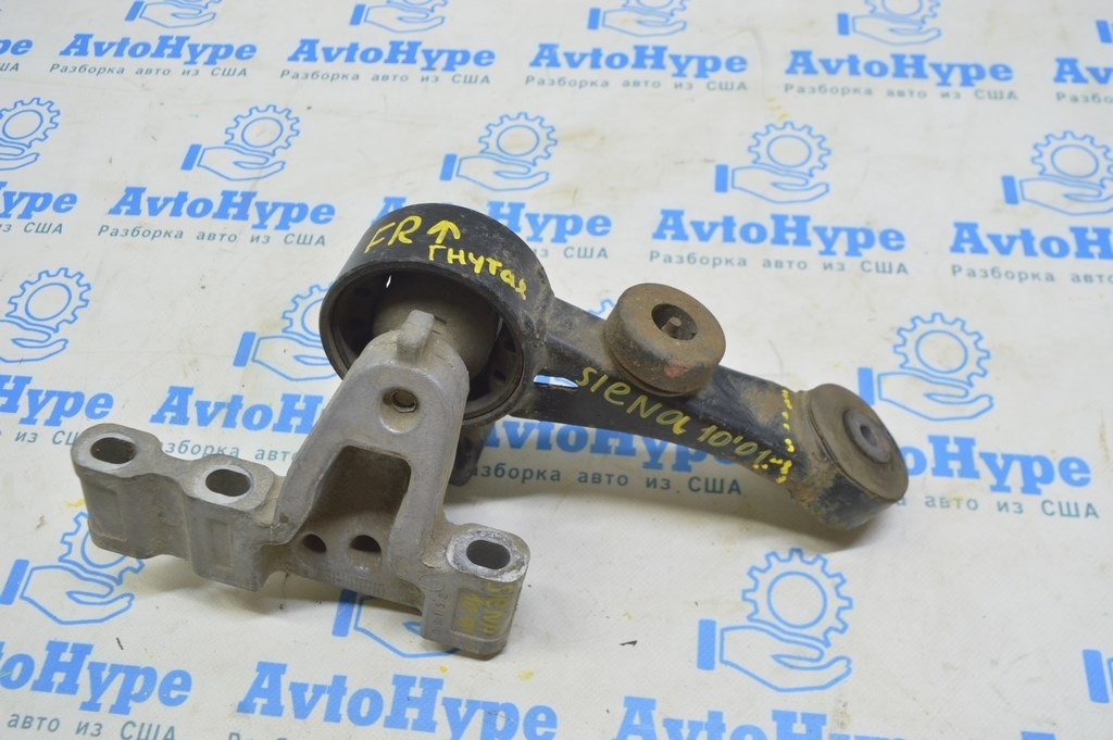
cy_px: 370
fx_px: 927
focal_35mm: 30
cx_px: 556
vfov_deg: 43.5
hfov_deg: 62.0
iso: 400
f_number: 5.6
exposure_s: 1/20
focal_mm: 20
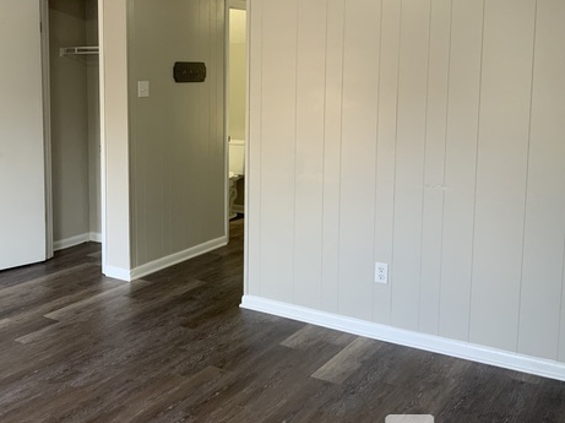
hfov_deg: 44.0
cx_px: 175
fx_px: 685
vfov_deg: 34.1
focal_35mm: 42
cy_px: 157
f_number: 1.8
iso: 80
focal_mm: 3
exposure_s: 1/60
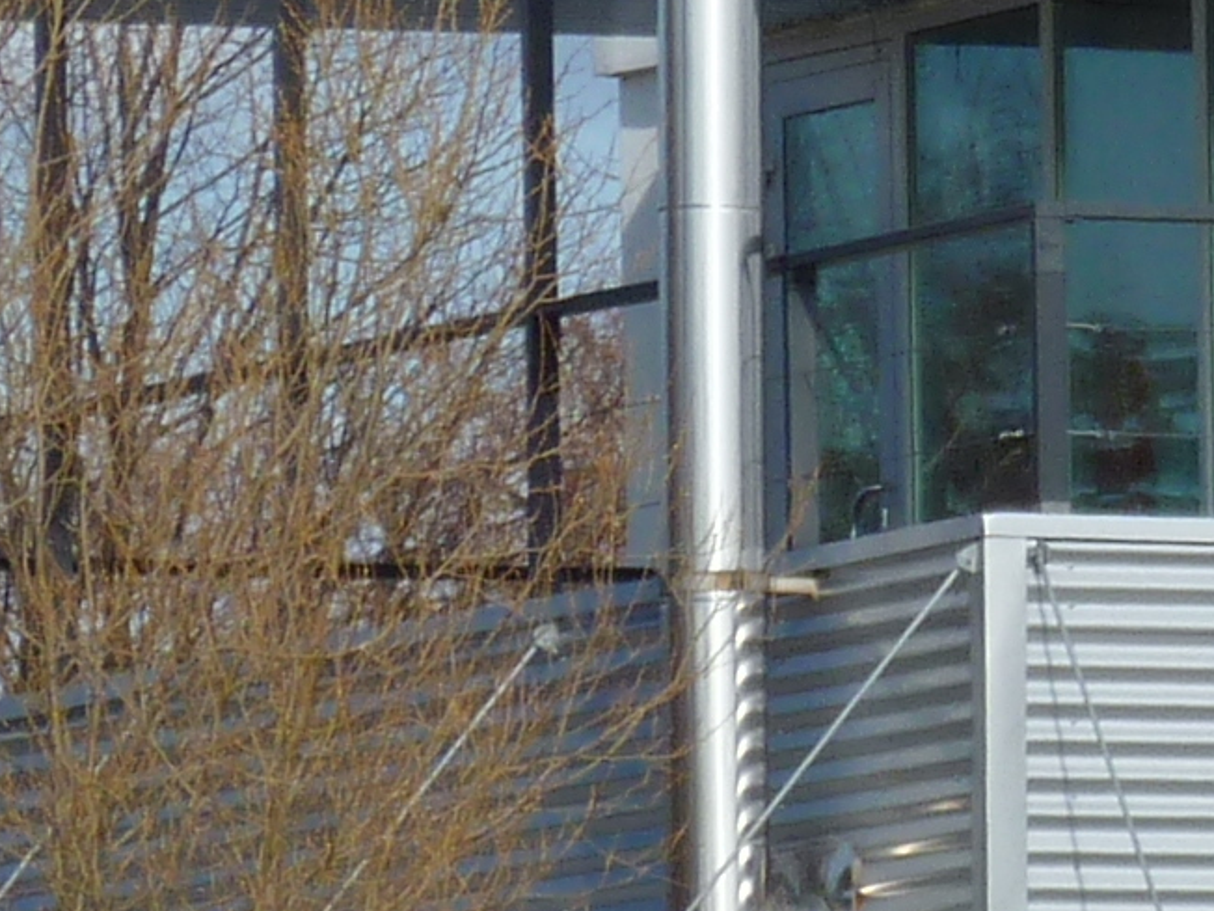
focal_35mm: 822
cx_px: 2514
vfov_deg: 1.8
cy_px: 581
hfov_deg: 2.4
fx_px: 28828
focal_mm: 24.1
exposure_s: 1/500
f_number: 5.6
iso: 80
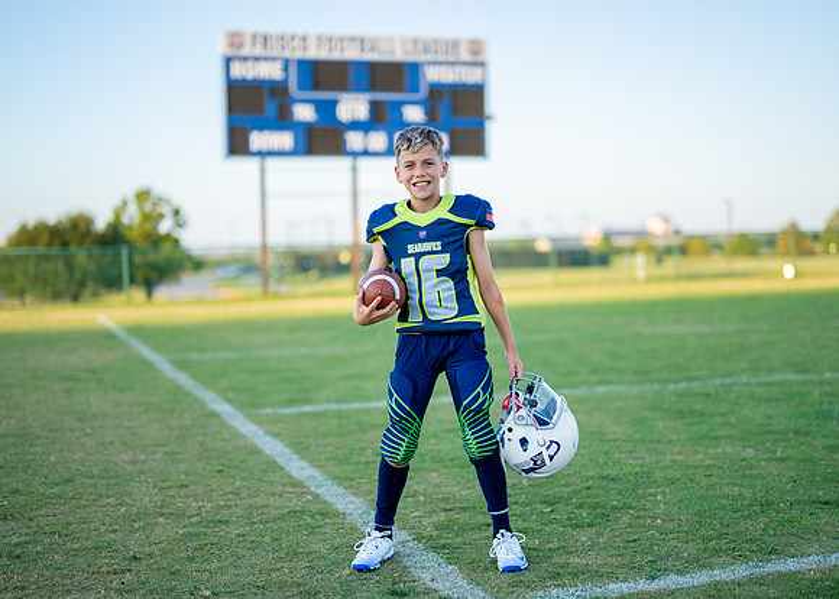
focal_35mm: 57
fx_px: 1351
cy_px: 296
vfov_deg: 25.0
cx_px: 445
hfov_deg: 34.5
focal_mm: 50
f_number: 1.2
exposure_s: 1/2500
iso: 160
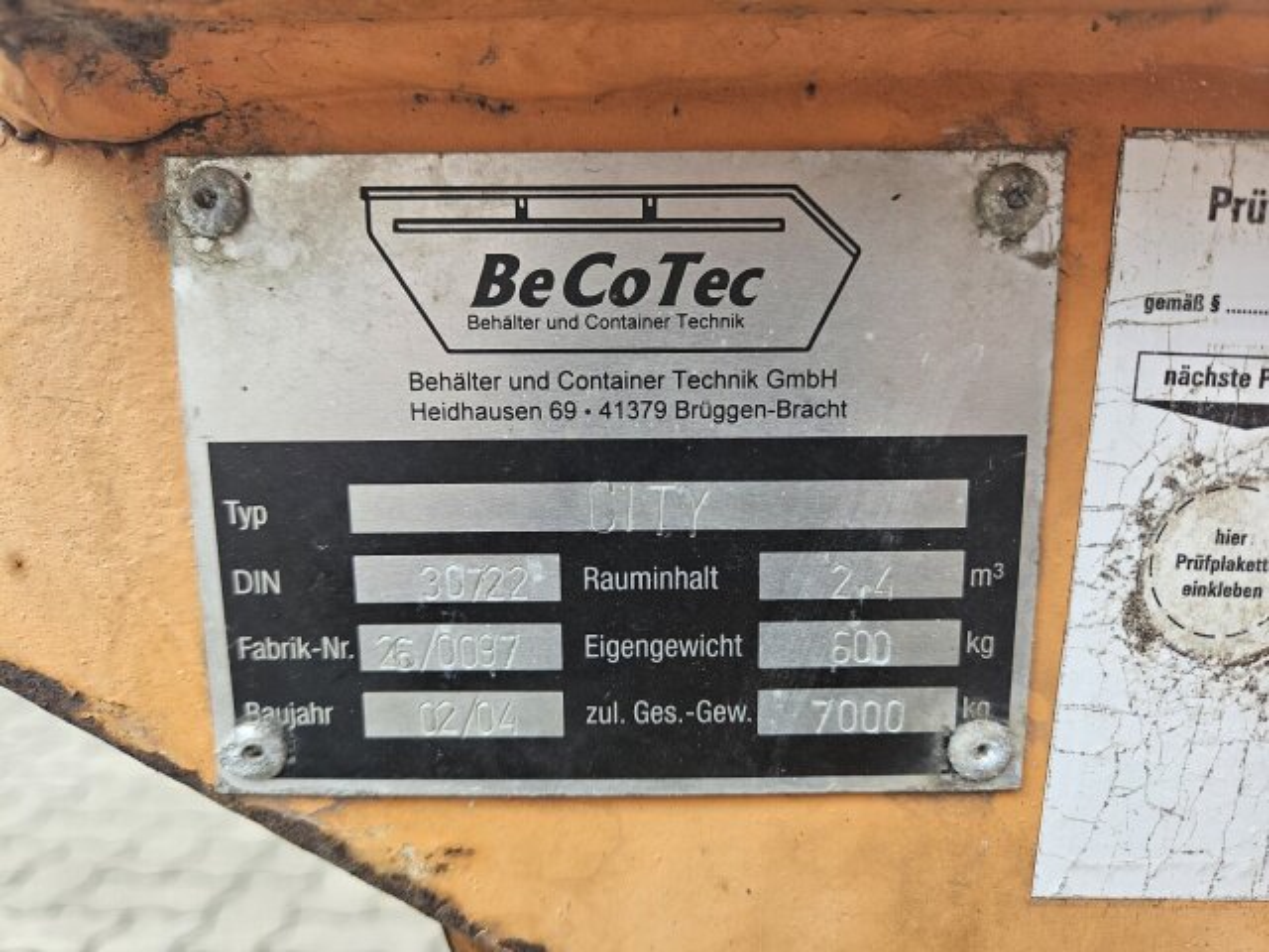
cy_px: 476
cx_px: 634
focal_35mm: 23
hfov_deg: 73.9
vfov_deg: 58.9
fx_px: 843
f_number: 1.8
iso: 40
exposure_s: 1/441
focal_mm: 5.4
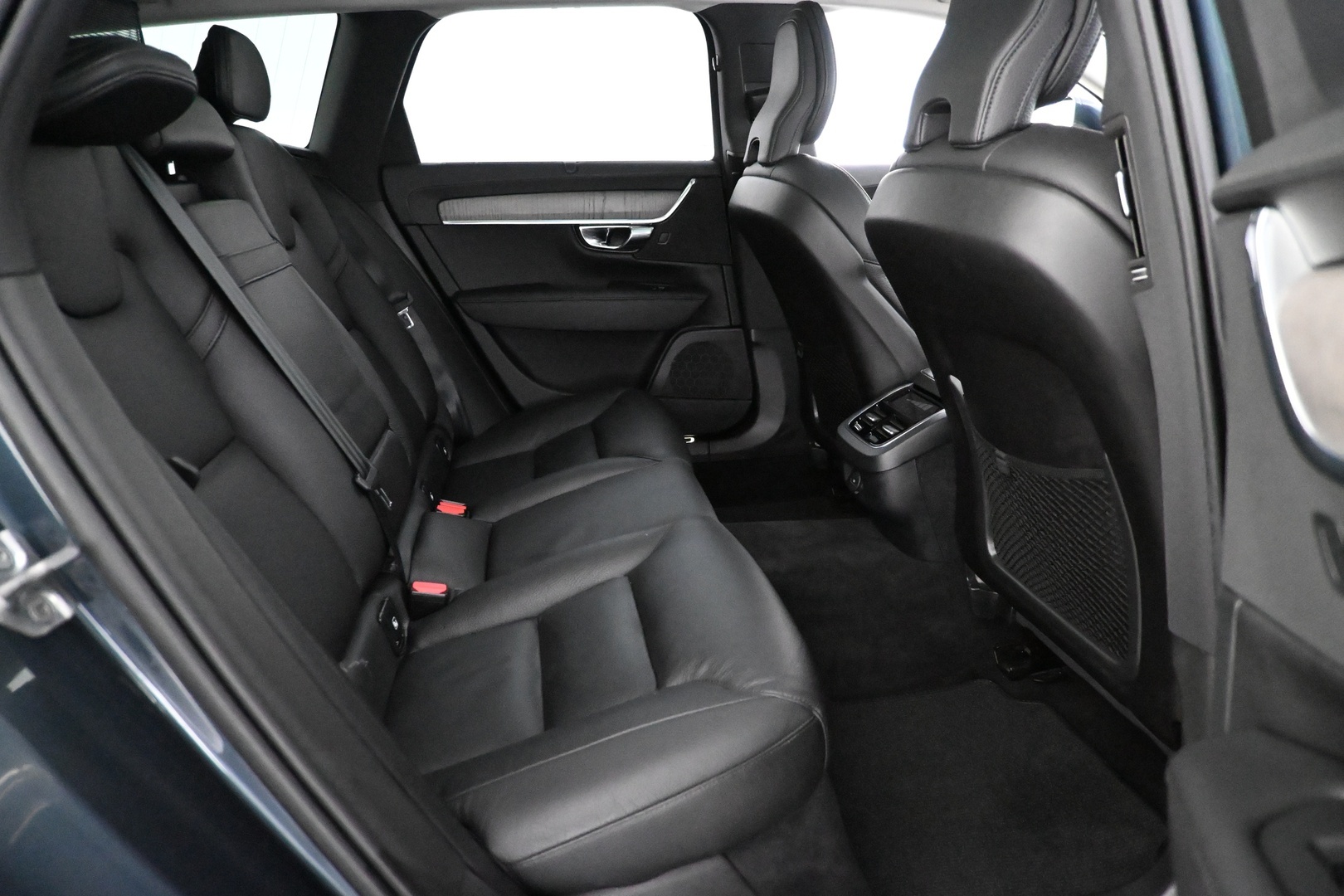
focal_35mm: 24
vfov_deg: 53.1
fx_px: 896
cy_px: 448
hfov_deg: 73.7
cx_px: 672
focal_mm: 16
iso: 12800
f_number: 3.5
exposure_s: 1/30
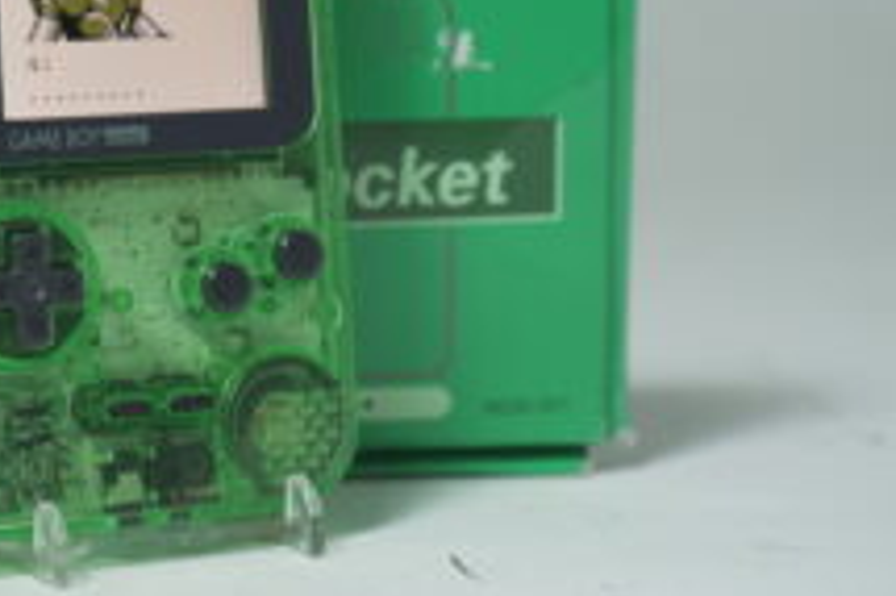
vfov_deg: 12.4
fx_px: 2711
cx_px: 63
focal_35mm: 109
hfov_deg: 18.4
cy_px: 54
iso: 125
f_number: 5.6
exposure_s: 1/4
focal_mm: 46
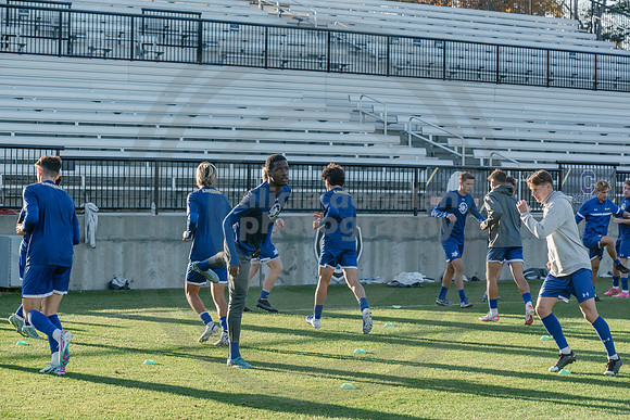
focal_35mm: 105
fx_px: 1838
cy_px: 210
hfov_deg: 19.5
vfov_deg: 13.0
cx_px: 315
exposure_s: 1/1000
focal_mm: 105
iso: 1250
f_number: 6.3
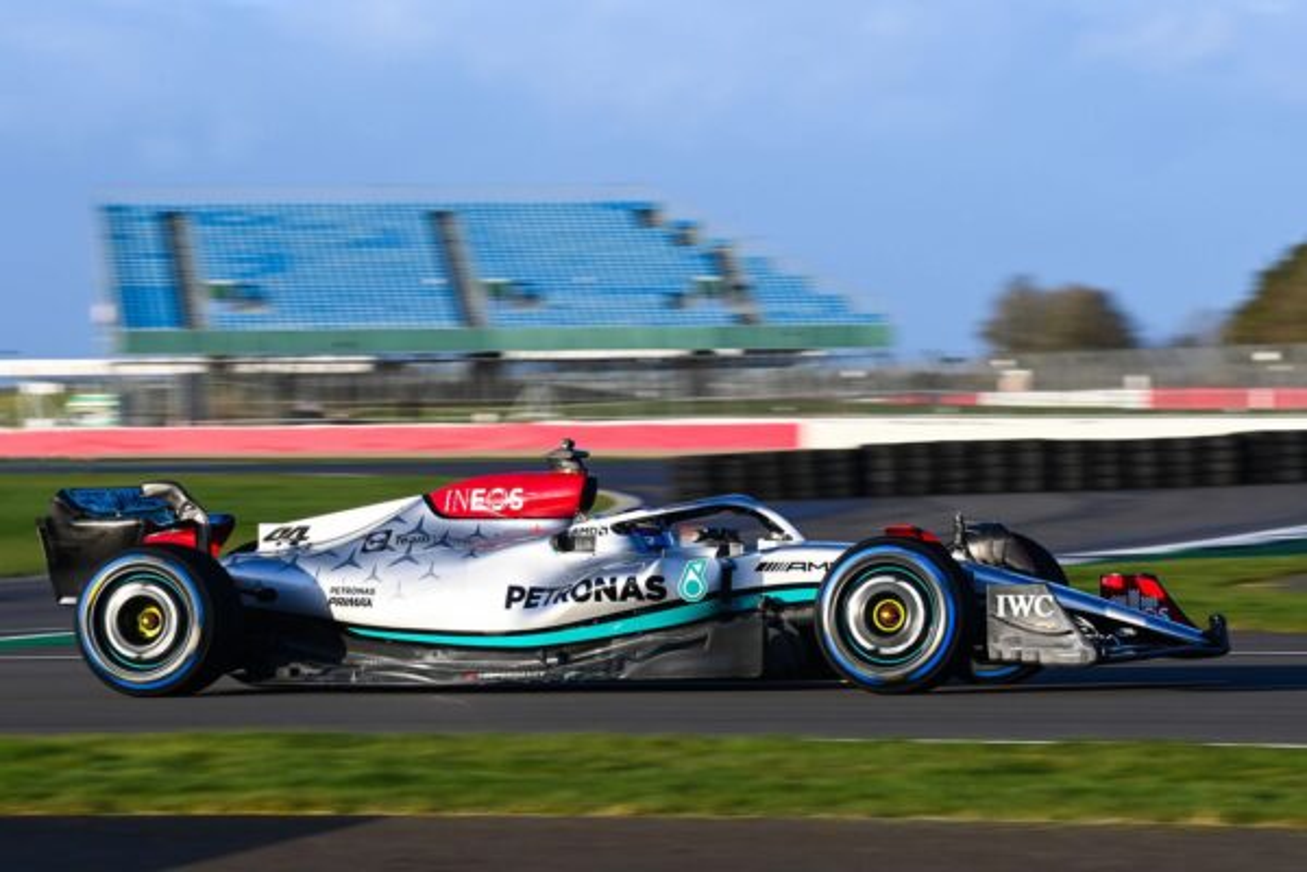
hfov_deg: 10.5
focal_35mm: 195
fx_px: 7079
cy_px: 436
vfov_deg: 7.0
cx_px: 654
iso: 400
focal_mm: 195
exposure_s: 1/320
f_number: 11
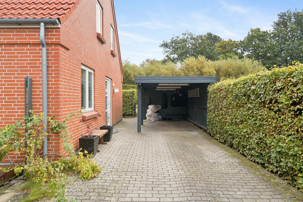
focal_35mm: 22
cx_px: 152
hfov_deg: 78.6
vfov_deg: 57.2
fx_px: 185
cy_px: 101
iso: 320
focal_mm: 22
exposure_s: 1/160
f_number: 5.6
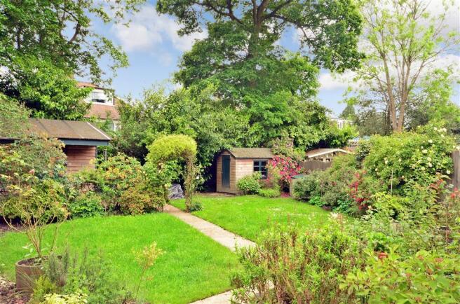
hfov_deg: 62.0
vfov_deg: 43.4
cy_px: 152
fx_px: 382
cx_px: 230
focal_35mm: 30
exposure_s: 1/6
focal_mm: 20
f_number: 14
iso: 200
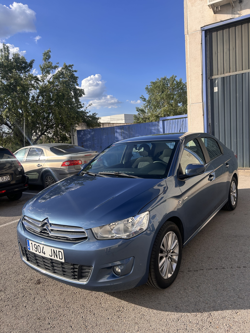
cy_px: 166
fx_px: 250
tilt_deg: -5.5
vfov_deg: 67.3
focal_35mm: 26
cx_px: 125
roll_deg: +2.8
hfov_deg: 53.1
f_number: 1.5
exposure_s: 1/2208
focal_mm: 5.7
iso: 50
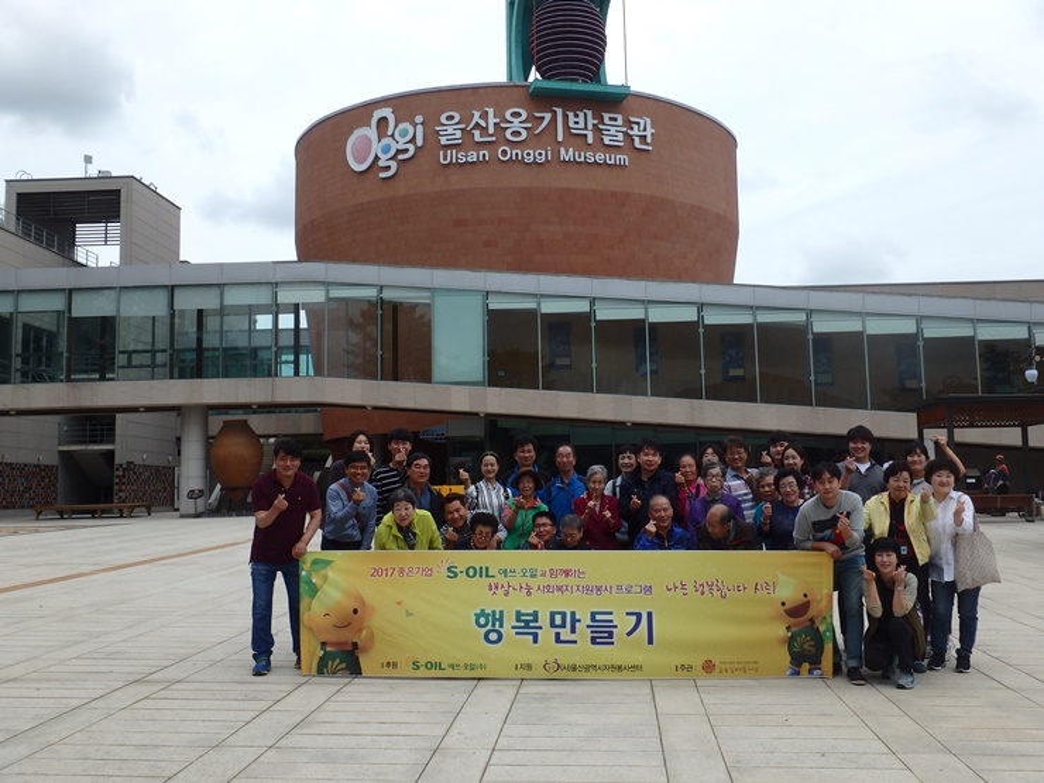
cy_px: 392
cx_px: 522
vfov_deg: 39.7
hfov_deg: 51.4
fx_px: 1086
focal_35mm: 36
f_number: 5
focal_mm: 6.4
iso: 125
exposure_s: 1/500
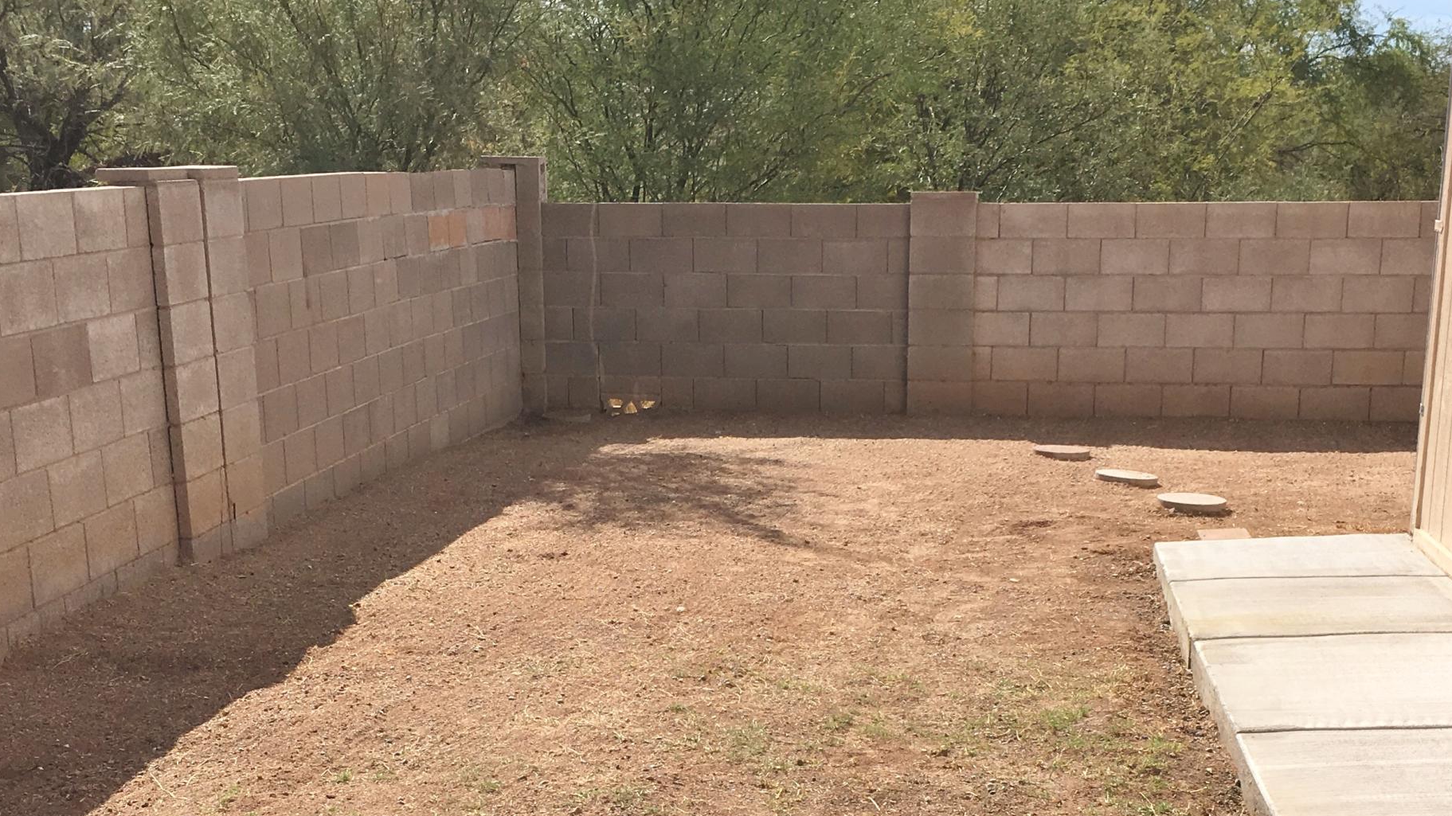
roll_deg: -1.3
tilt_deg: -16.3
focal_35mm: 52
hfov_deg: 39.9
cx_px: 769
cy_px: 717
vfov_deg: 22.5
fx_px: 2002
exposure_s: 1/2137
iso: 25
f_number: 2.2
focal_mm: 4.15
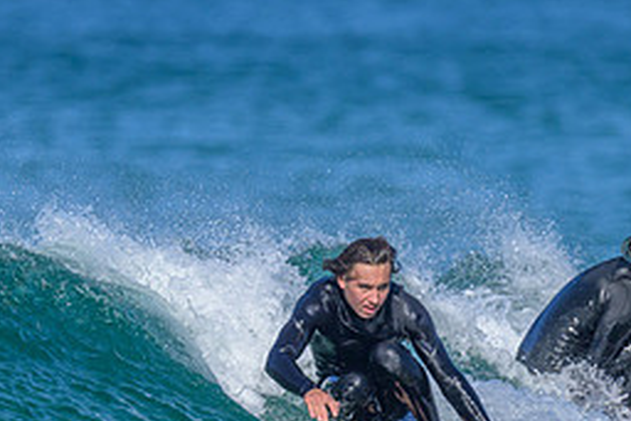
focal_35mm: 2475
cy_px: 435
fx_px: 43404
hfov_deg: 0.8
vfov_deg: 0.6
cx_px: 219
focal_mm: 800
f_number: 6.3
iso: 360
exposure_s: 1/2000
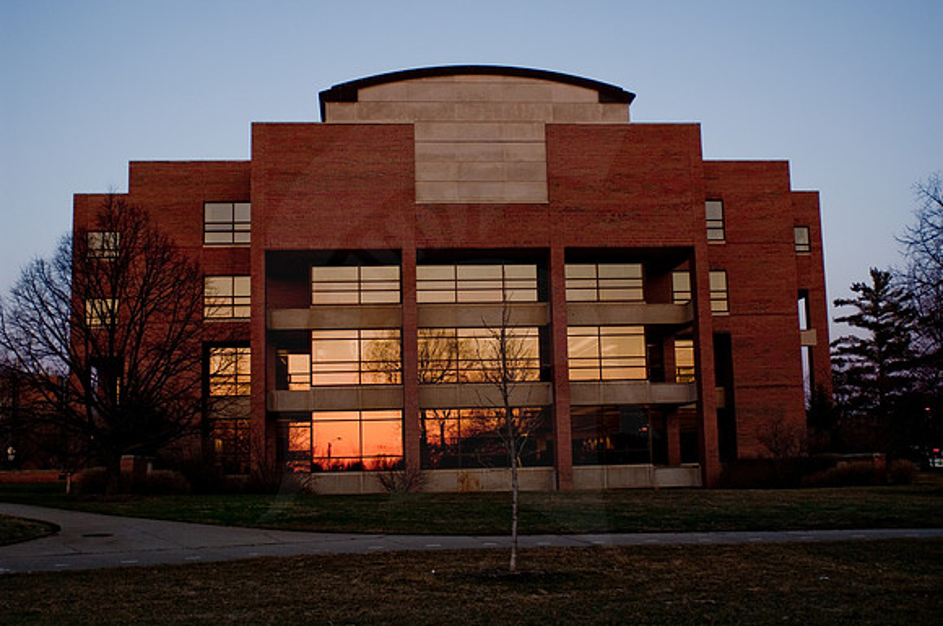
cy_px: 313
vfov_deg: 31.8
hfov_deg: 46.5
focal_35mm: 42
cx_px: 472
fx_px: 1099
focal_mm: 28
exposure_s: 1/250
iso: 100
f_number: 4.5
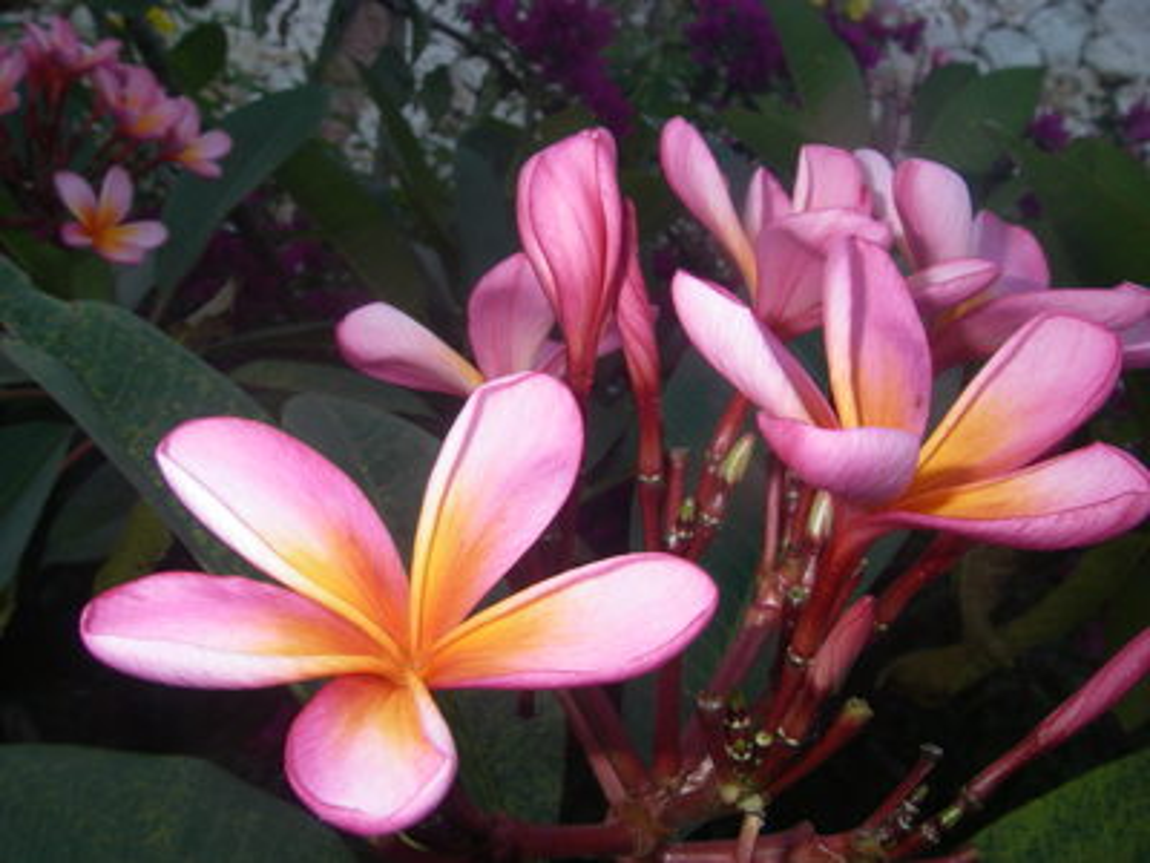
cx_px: 575
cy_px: 432
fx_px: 1262
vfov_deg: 37.7
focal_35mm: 38
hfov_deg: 49.0
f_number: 6.6
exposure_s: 1/60
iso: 64
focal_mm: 6.3
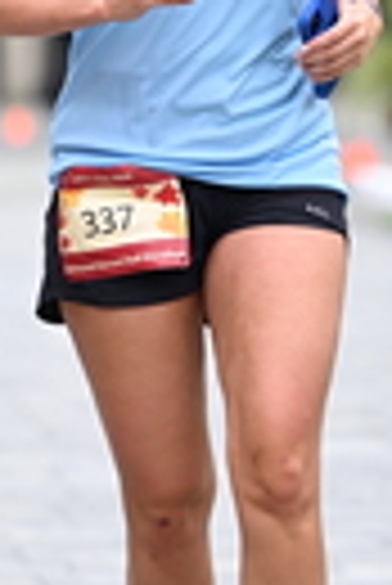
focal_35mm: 569
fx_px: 9268
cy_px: -68
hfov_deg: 2.4
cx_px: 2
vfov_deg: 3.6
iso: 640
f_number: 2.8
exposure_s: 1/2000
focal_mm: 135
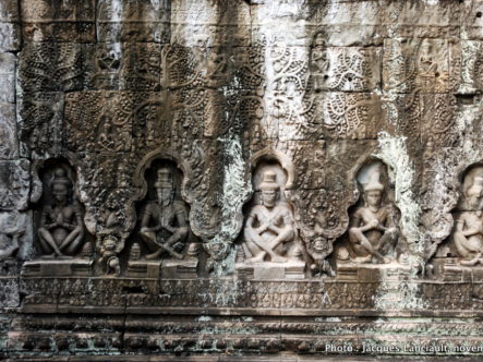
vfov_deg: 28.8
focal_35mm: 51
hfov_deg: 37.8
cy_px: 182
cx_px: 271
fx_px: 705
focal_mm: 31
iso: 800
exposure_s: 1/60
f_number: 4
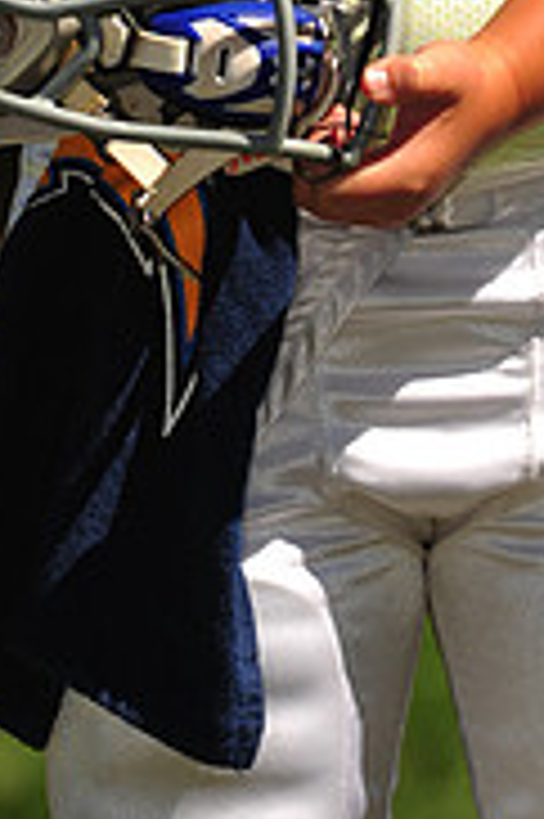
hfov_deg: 2.2
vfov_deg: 3.2
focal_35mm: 638
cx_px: 369
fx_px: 14488
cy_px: -274
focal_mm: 200
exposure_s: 1/1000
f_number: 5
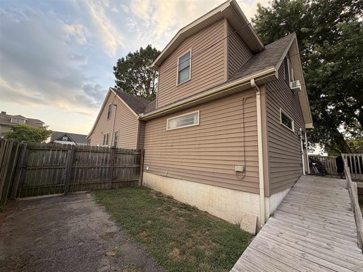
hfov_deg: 102.1
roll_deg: -1.9
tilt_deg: +9.5
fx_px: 147
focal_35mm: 14
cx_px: 182
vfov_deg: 85.7
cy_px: 136
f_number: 2.2
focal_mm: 2.22
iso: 40
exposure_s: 1/231
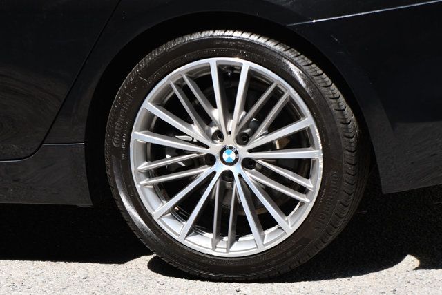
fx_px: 1842
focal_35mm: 150
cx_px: 221
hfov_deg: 13.7
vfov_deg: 9.2
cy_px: 148
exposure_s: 1/250
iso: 200
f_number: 7.1
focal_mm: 100
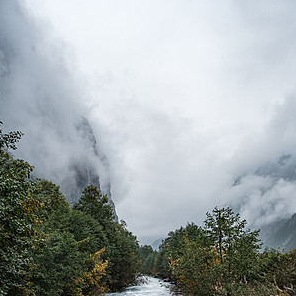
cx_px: 148
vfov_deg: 50.3
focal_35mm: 31
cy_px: 224
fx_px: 300
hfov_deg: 52.5
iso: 320
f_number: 5.6
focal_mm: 16
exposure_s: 1/600
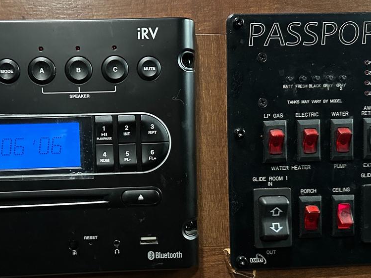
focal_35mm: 41
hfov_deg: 44.9
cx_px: 116
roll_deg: +2.2
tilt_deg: -3.7
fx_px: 439
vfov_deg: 35.1
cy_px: 162
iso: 1250
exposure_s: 1/30
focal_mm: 6.86
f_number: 1.78
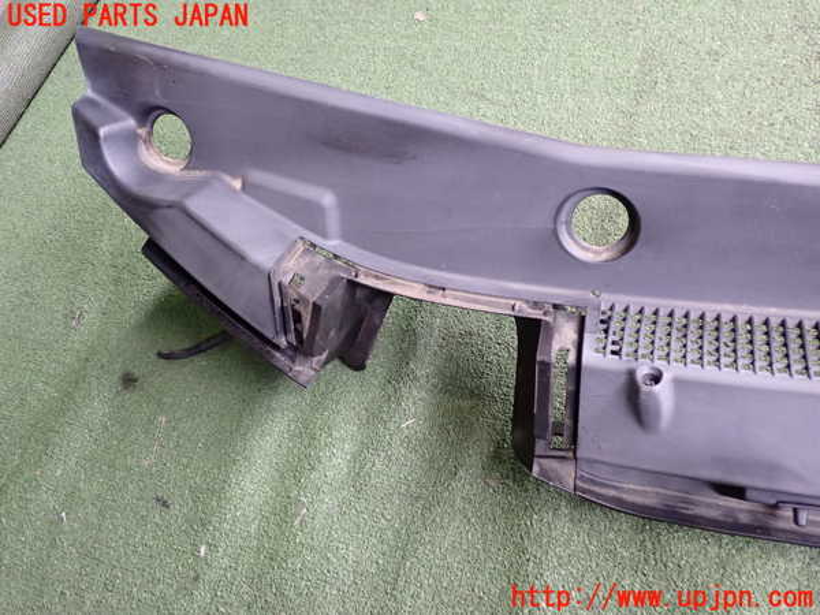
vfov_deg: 44.2
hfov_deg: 56.8
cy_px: 308
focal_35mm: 32
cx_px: 410
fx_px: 758
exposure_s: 1/60
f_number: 2.4
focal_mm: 5.79
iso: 250
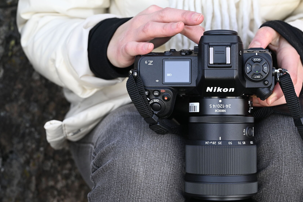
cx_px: 205
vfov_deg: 18.9
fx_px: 606
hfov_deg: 27.9
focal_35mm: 72
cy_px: 130
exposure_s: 1/40
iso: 800
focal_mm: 50
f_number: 6.3
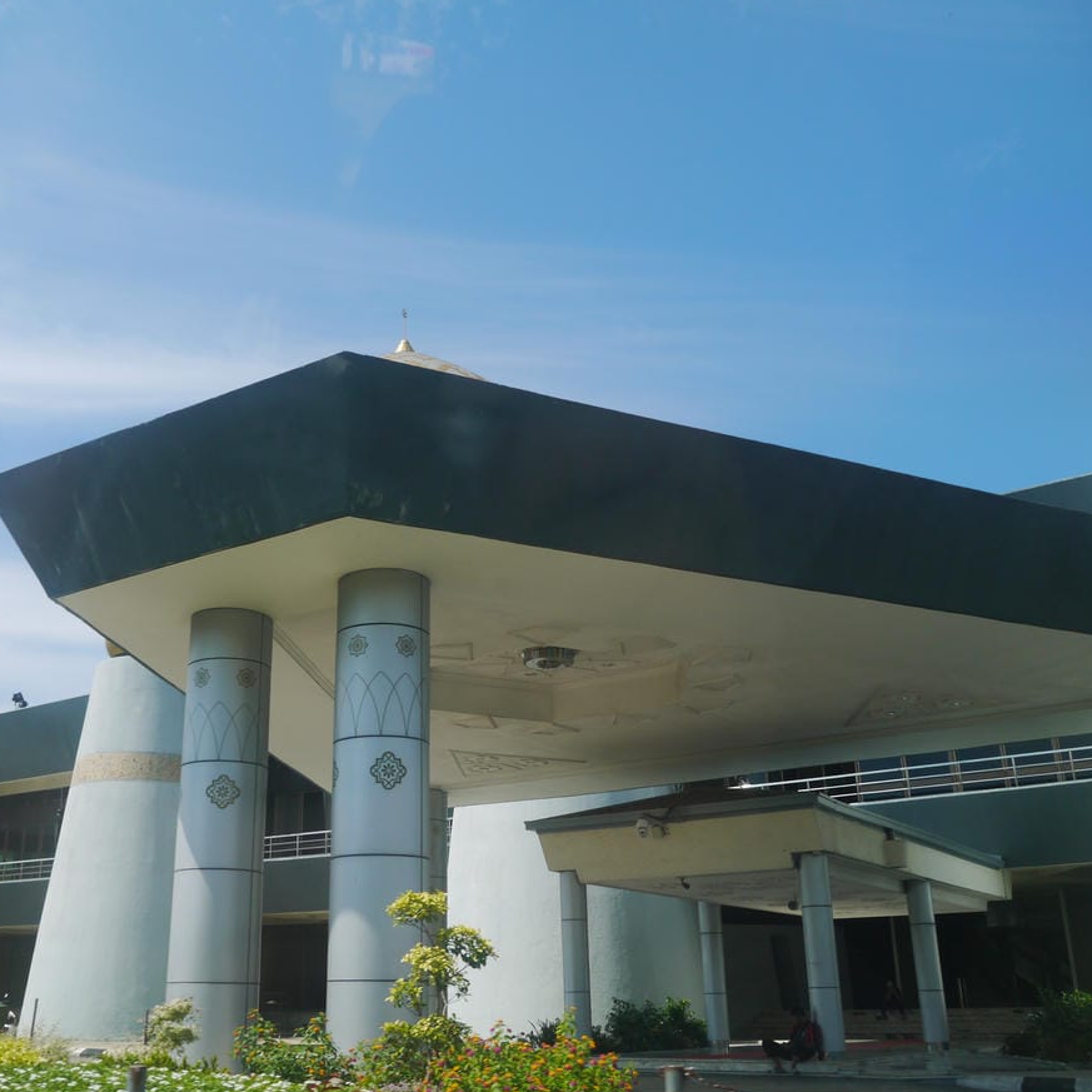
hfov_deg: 48.0
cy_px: 550
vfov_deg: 48.5
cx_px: 413
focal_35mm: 34
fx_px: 1213
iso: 160
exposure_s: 1/320
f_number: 5.6
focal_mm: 14
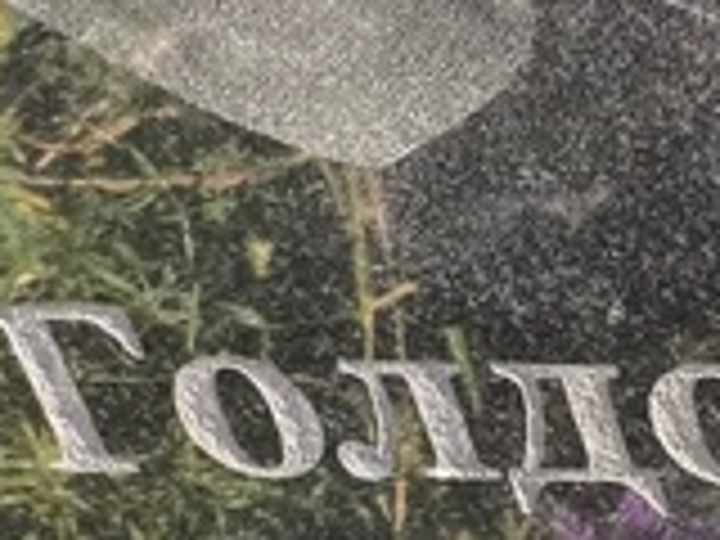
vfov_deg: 11.7
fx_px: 2600
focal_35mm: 125
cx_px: 1708
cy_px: 608
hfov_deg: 12.5
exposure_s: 1/190
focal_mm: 4.71
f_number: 1.7
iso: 50
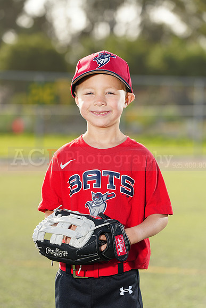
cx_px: 103
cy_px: 154
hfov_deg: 8.7
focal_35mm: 158
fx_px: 1355
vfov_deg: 13.0
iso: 100
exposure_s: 1/250
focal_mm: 158
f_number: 5
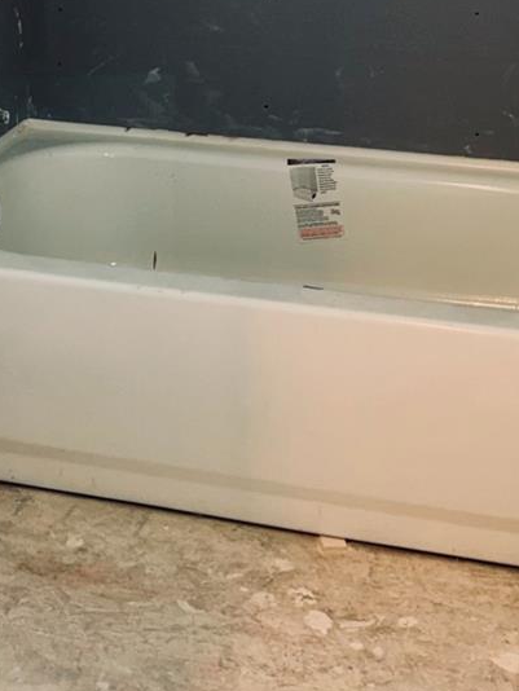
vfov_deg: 23.3
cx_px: 140
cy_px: -228
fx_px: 1458
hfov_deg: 20.1
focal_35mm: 73
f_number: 1.5
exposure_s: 1/30
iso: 32
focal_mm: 5.7
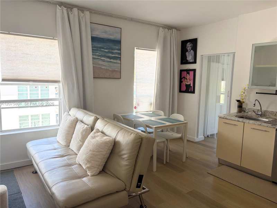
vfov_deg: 53.1
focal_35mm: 26
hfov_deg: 67.3
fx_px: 208
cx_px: 138
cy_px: 104
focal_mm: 5.96
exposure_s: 1/217
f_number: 1.6
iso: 50
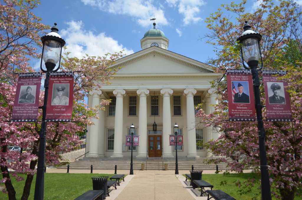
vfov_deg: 47.7
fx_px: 226
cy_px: 100
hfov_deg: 67.5
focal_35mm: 27
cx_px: 151
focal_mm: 18
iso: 180
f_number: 3.5
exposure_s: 1/2000
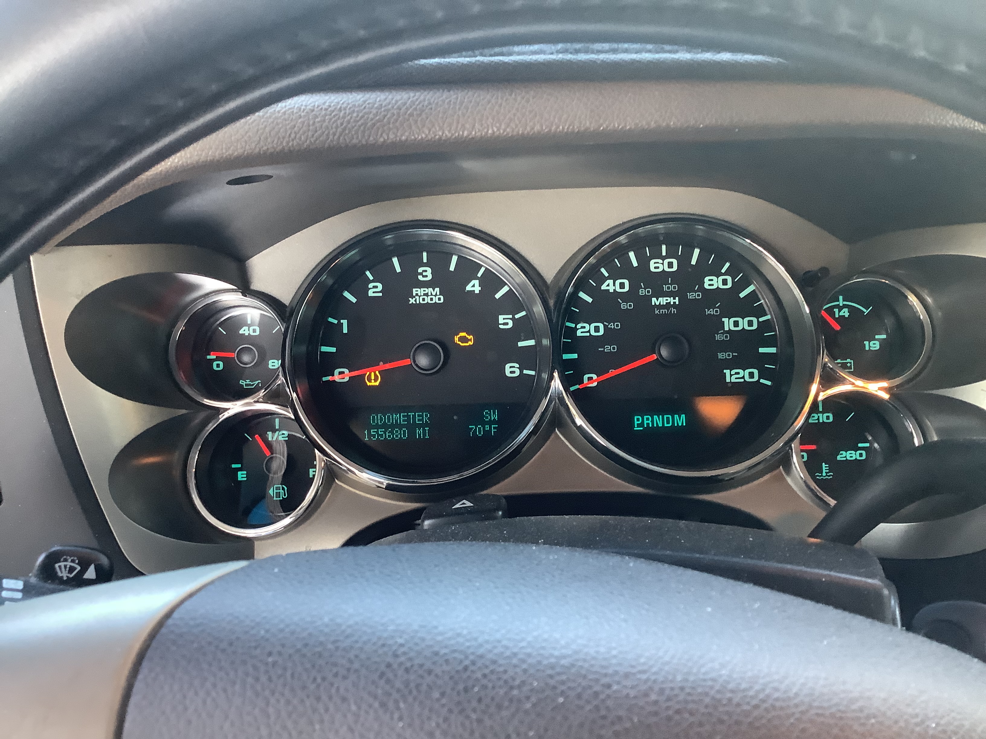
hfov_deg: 58.4
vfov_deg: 45.4
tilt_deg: -25.7
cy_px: 370
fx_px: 883
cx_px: 493
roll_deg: +0.2
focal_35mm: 31
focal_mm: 3.3
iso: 250
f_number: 2.4
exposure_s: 1/40
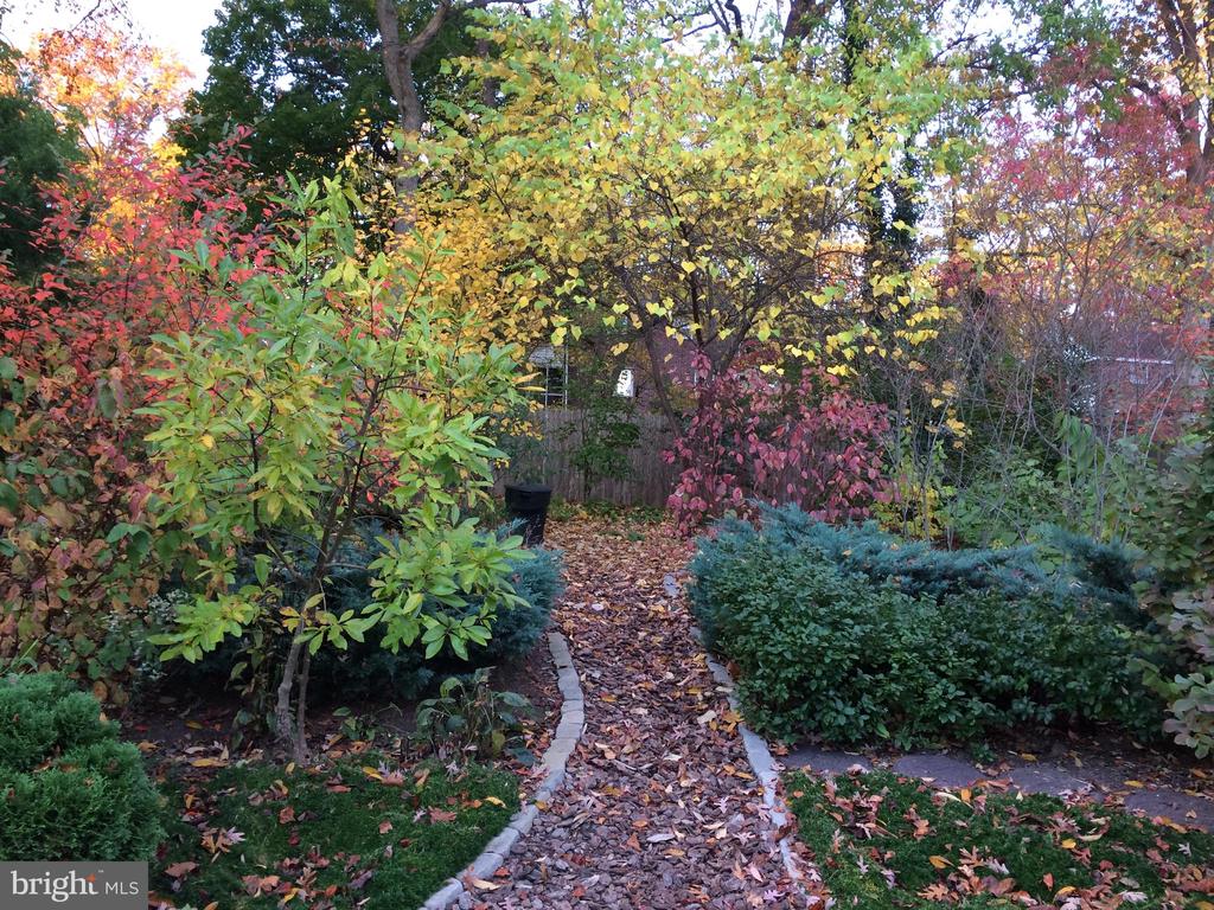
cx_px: 607
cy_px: 455
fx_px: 1017
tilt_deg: +3.9
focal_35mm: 29
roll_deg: -0.4
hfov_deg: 61.7
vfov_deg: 48.2
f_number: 2.2
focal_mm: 4.15
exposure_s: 1/30
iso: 40
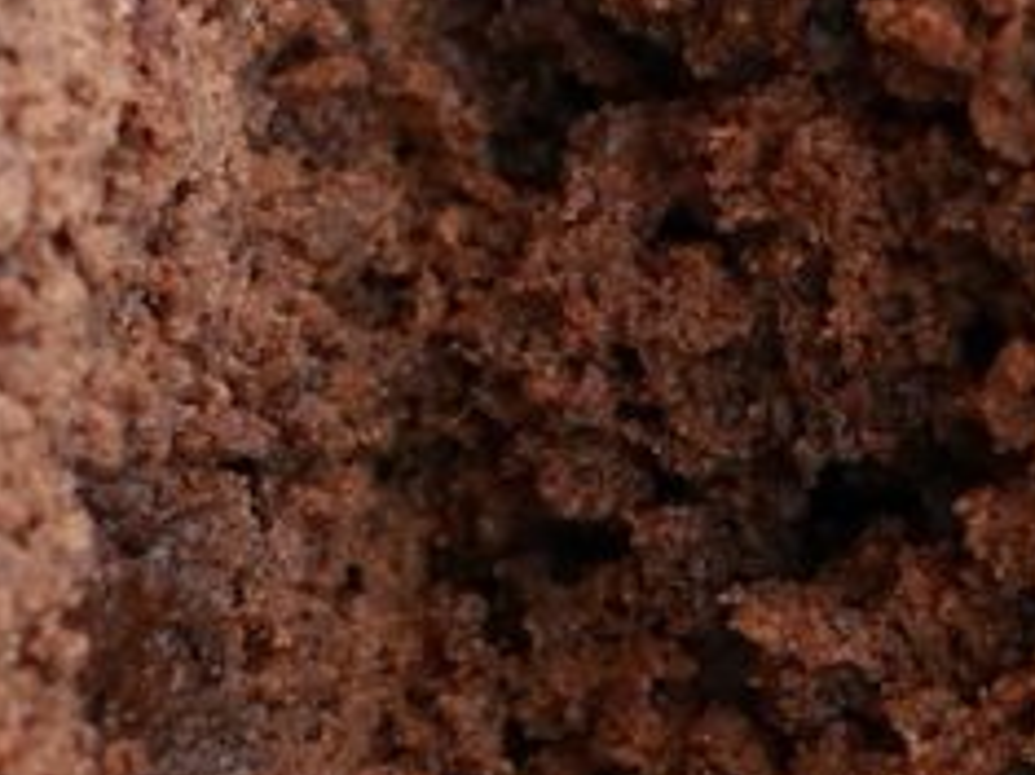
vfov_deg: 4.2
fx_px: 10489
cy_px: 594
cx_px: 1515
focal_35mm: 351
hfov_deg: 5.6
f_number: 5.6
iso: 200
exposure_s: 1/8
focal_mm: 43
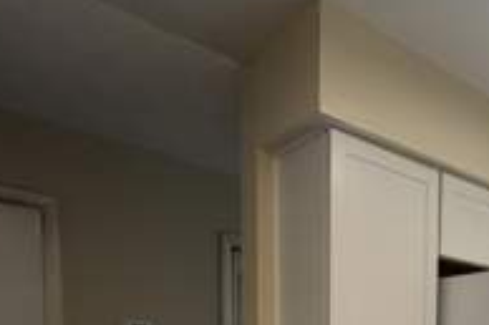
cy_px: 384
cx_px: 446
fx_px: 489
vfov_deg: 31.3
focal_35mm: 36
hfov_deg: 47.4
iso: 100
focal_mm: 2.22
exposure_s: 1/120
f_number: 2.2
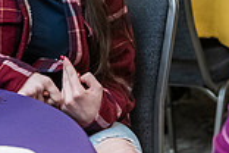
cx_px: 175
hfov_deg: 11.5
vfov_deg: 7.6
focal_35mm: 179
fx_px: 1139
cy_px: -29
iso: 2500
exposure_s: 1/200
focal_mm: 48
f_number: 3.2
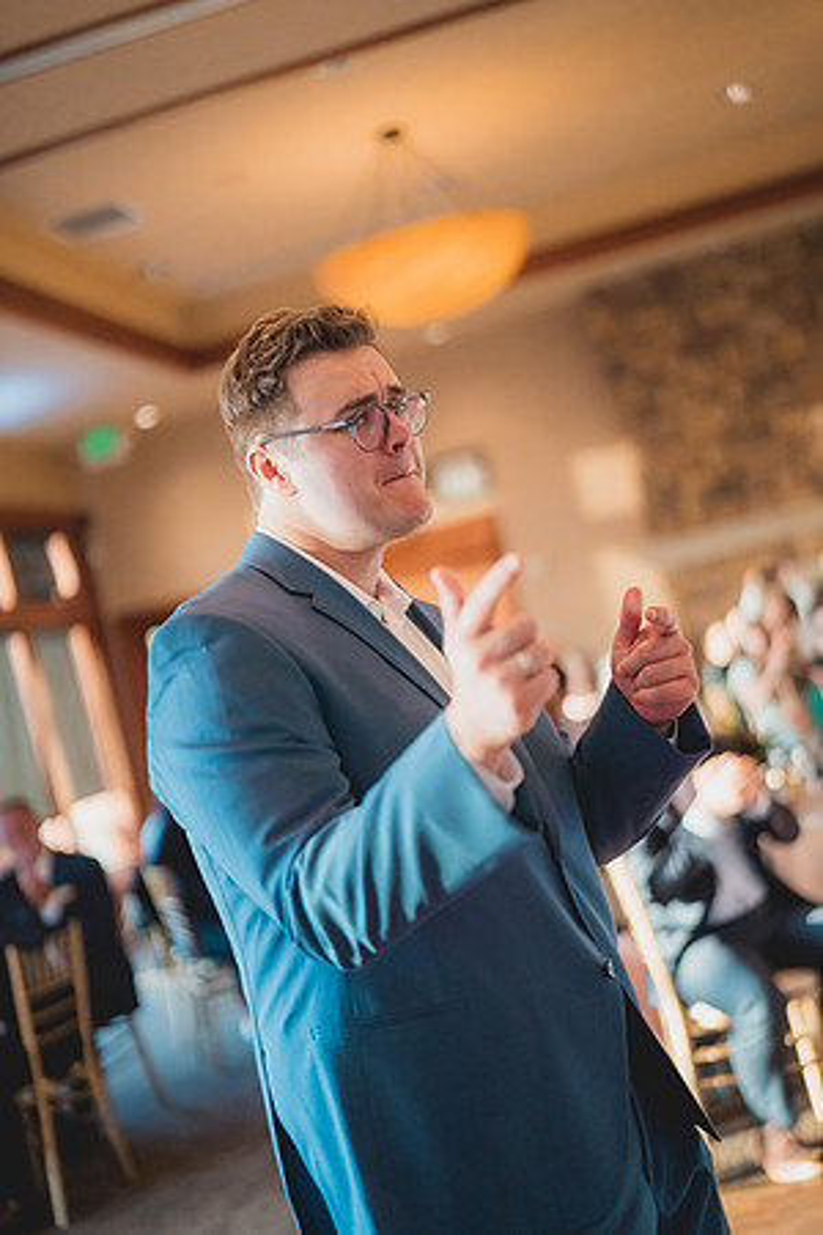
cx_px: 412
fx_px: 1714
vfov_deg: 39.6
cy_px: 618
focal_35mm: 50
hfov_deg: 27.0
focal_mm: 50
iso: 1250
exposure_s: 1/2000
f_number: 1.4
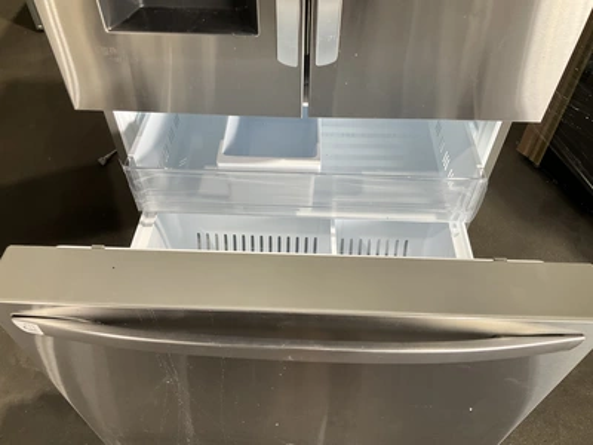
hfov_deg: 61.7
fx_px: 497
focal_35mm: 29
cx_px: 296
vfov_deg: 48.2
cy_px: 222
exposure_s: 1/106
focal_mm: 3
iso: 64
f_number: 1.8
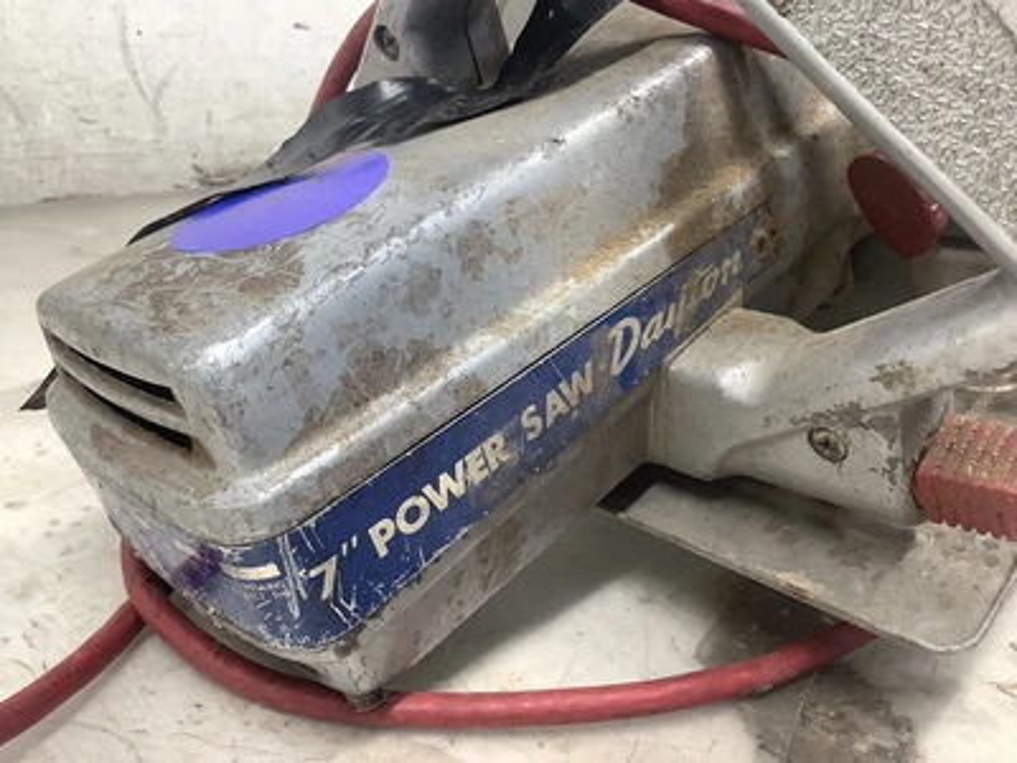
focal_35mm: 31
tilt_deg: -22.2
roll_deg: -3.9
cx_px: 508
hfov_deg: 58.4
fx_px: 911
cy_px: 382
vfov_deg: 45.4
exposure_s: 1/60
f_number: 2.4
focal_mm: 3.3
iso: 100
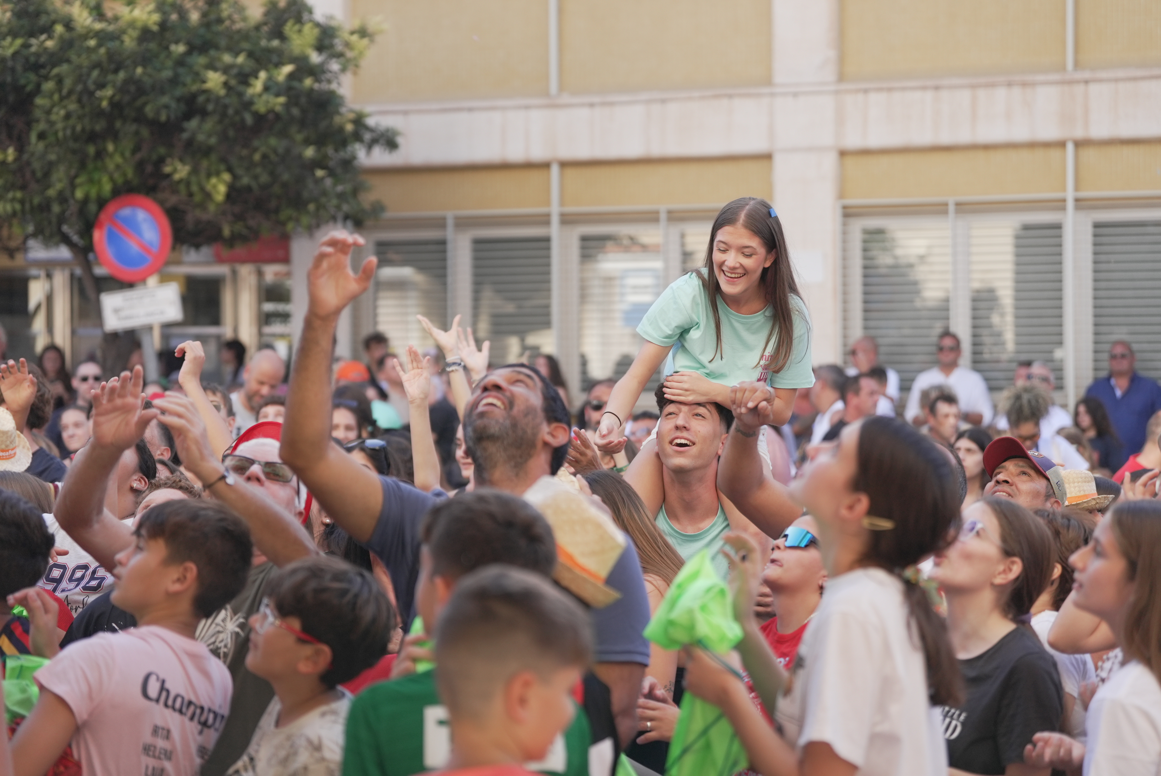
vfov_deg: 16.9
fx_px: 2614
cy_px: 388
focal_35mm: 81
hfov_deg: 25.0
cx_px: 580
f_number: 2.8
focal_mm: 81
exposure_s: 1/2500
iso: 800
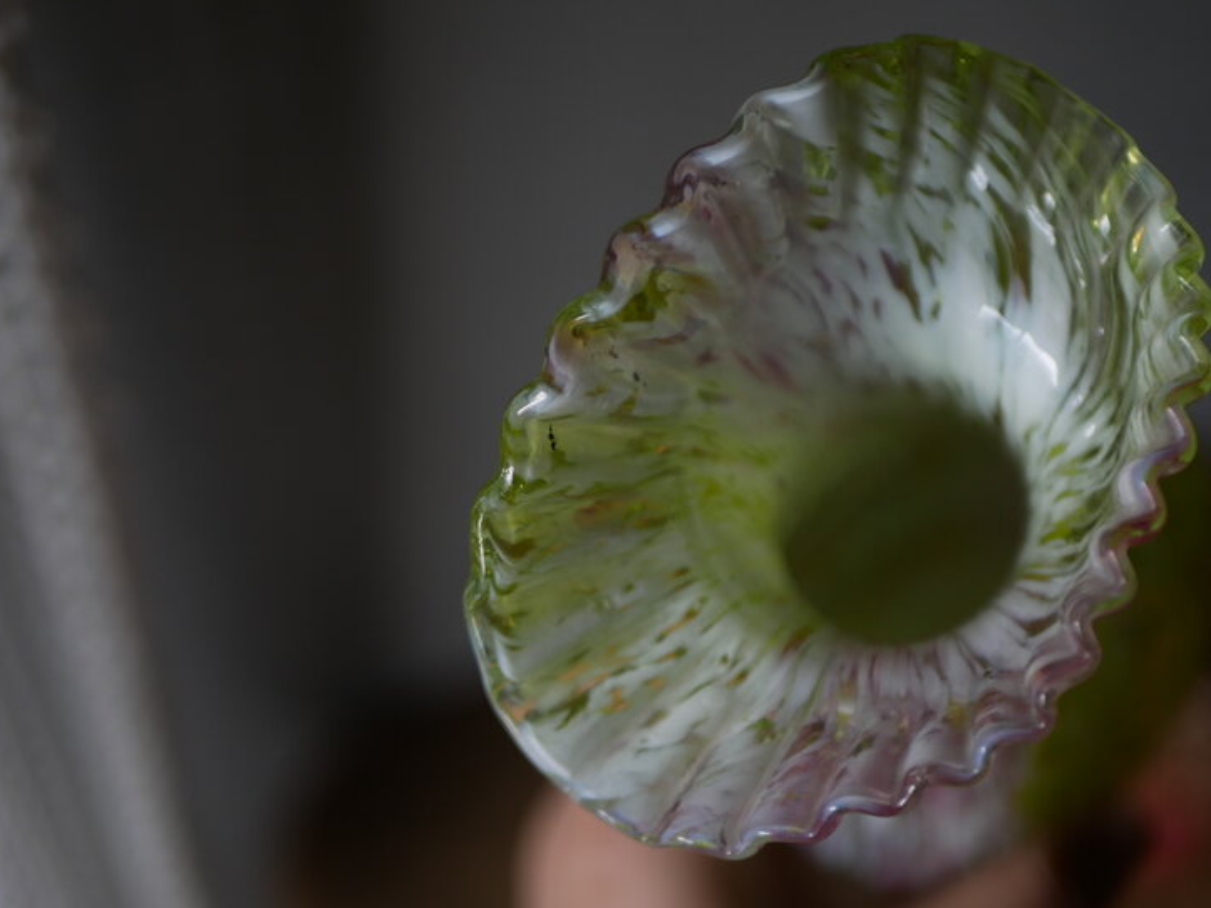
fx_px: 2064
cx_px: 693
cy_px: 439
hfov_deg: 32.7
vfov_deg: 24.8
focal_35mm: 59
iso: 200
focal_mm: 25
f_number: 1.7
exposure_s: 1/125
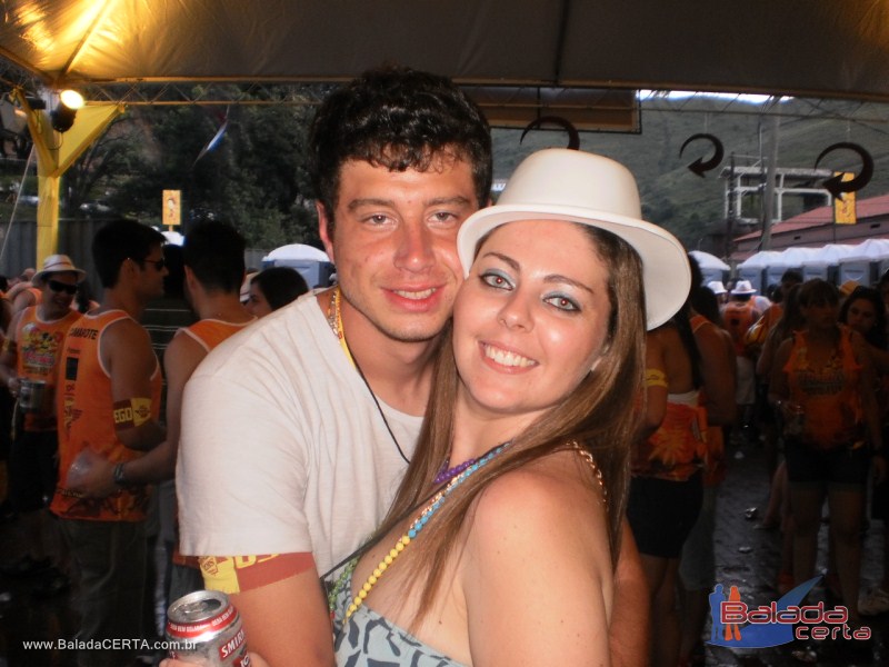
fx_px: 925
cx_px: 444
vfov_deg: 39.7
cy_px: 334
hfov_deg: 51.4
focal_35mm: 36
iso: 125
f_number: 3.1
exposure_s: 1/30
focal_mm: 6.3
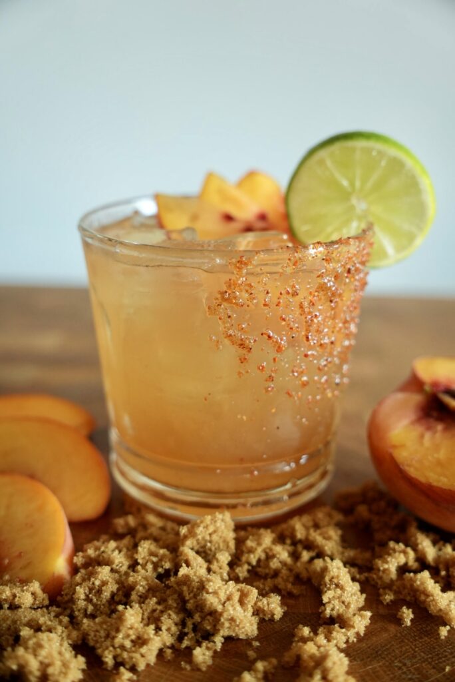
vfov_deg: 47.7
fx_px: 770
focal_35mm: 41
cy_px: 341
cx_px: 228
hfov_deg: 32.9
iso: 1000
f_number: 2.8
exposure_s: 1/100
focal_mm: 27.1
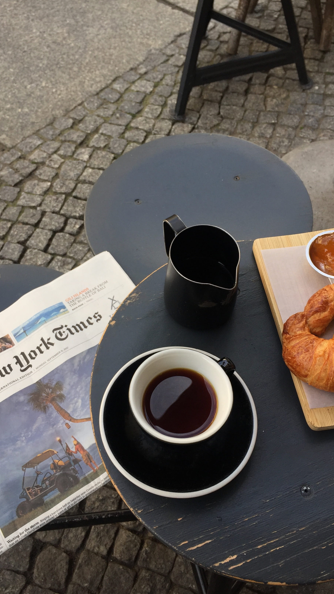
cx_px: 179
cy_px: 298
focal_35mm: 32
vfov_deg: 61.0
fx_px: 504
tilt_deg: -56.5
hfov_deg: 36.7
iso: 32
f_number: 2.2
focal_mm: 4.15
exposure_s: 1/297
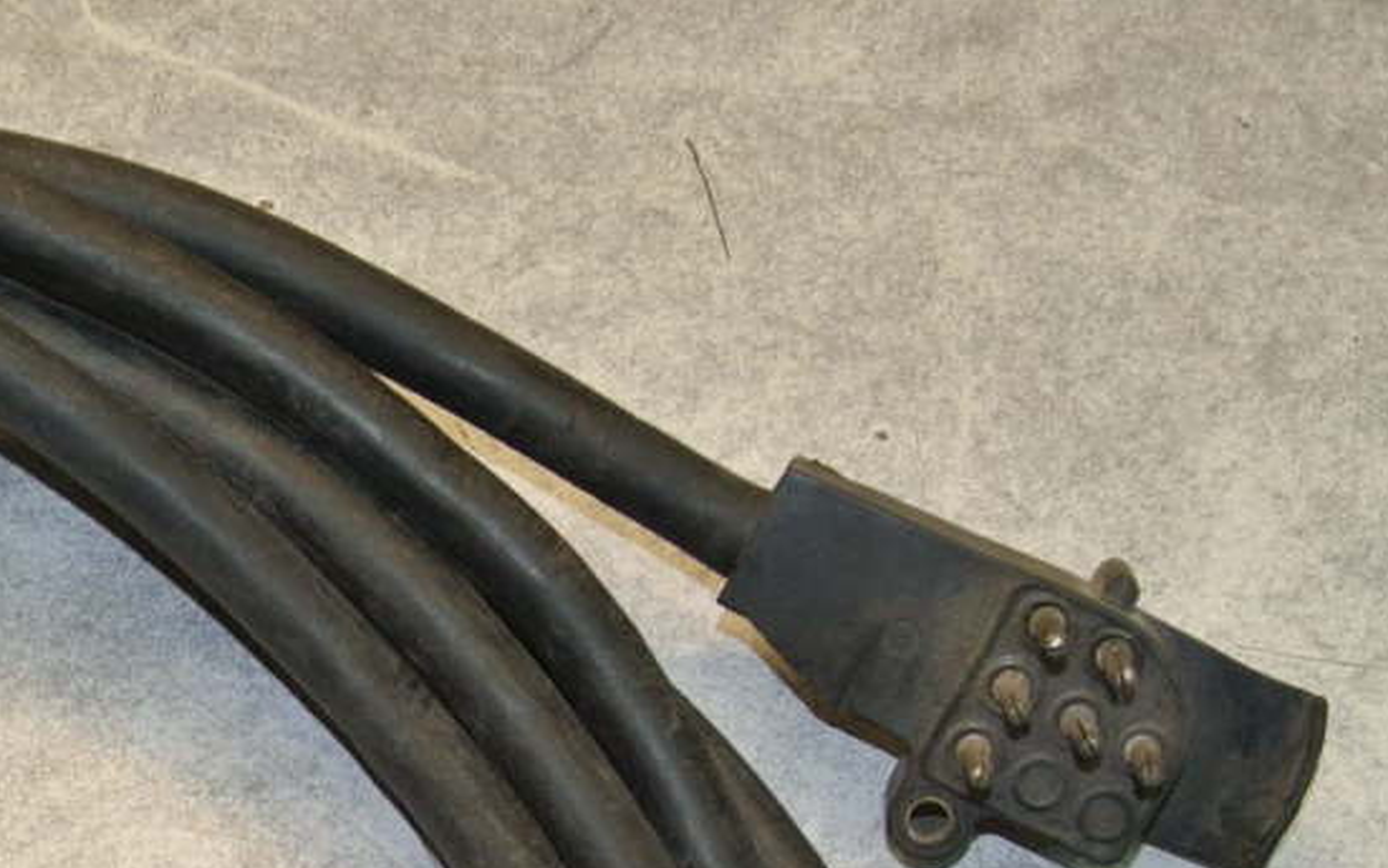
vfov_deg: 13.8
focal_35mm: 89
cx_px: -252
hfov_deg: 21.7
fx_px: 3367
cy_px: 1283
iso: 200
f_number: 4
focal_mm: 11.4
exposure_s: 1/60
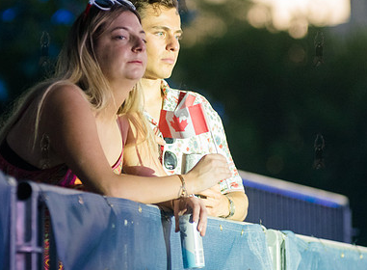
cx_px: 139
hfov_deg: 5.7
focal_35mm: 353
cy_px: 108
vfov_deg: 4.2
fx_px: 3716
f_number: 3.5
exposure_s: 1/160
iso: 4000
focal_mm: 200
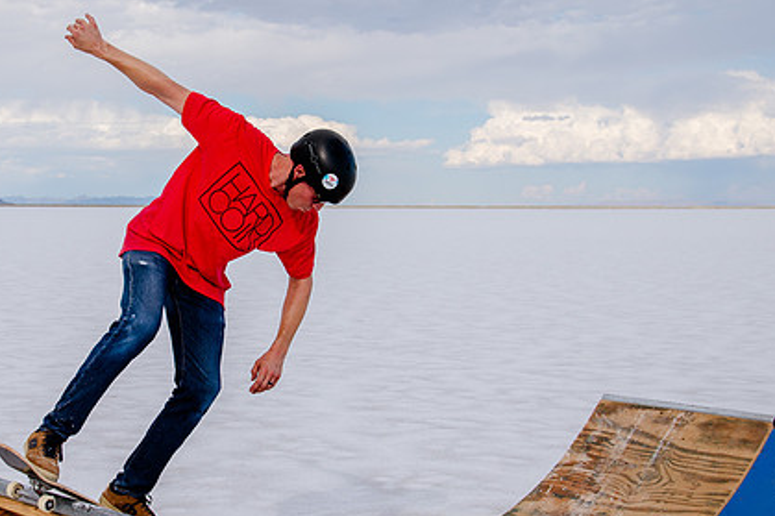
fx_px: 1420
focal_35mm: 66
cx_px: 233
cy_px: 266
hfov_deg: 30.2
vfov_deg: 20.6
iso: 250
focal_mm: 38
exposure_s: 1/640
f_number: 8
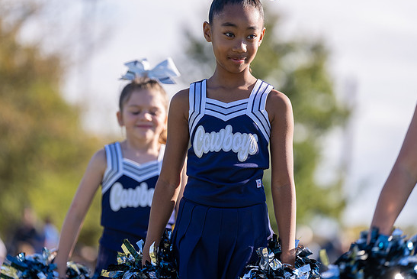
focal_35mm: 204
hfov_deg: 10.1
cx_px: 222
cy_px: 109
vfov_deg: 6.7
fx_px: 2363
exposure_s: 1/1250
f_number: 2.8
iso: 100
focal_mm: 162
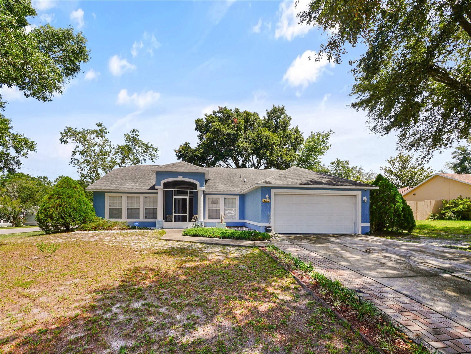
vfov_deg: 85.7
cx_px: 236
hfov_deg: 102.1
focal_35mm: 14
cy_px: 177
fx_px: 190
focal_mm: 7
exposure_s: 1/320
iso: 200
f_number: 7.1
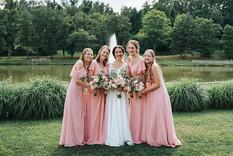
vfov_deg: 32.9
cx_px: 125
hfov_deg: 47.7
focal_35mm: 41
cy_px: 78
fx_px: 263
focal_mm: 35
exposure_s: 1/640
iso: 140
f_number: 3.2
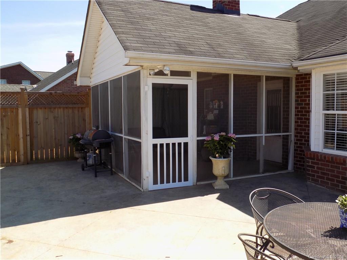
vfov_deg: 46.8
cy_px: 130
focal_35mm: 30
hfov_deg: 60.0
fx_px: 301
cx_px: 174
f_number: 3.3
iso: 80
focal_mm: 5.3
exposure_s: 1/400
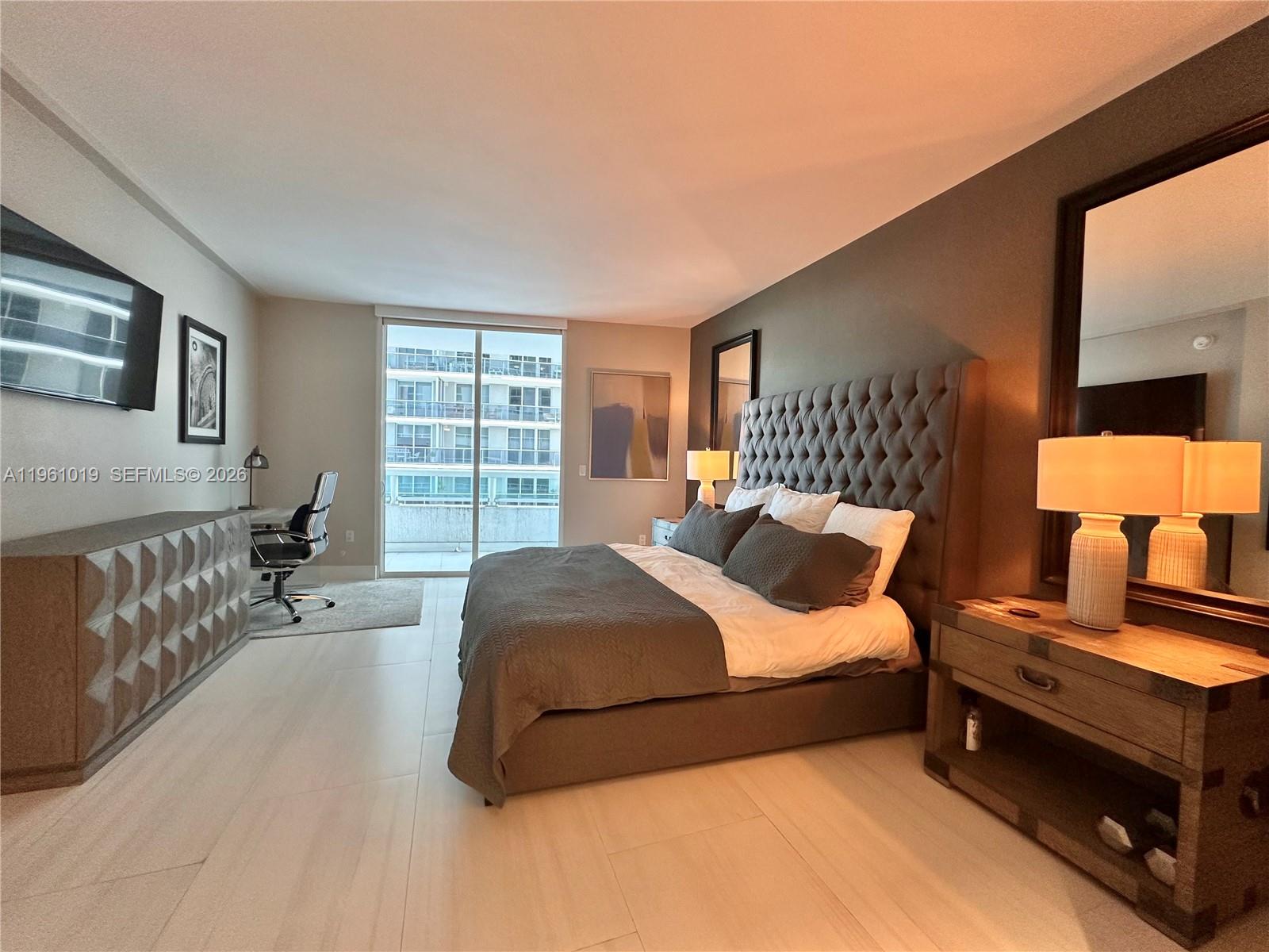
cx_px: 634
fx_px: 513
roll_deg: -1.6
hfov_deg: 102.1
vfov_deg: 85.7
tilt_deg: -1.2
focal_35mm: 14
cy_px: 476
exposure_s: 1/60
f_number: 2.2
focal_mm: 2.22
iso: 200
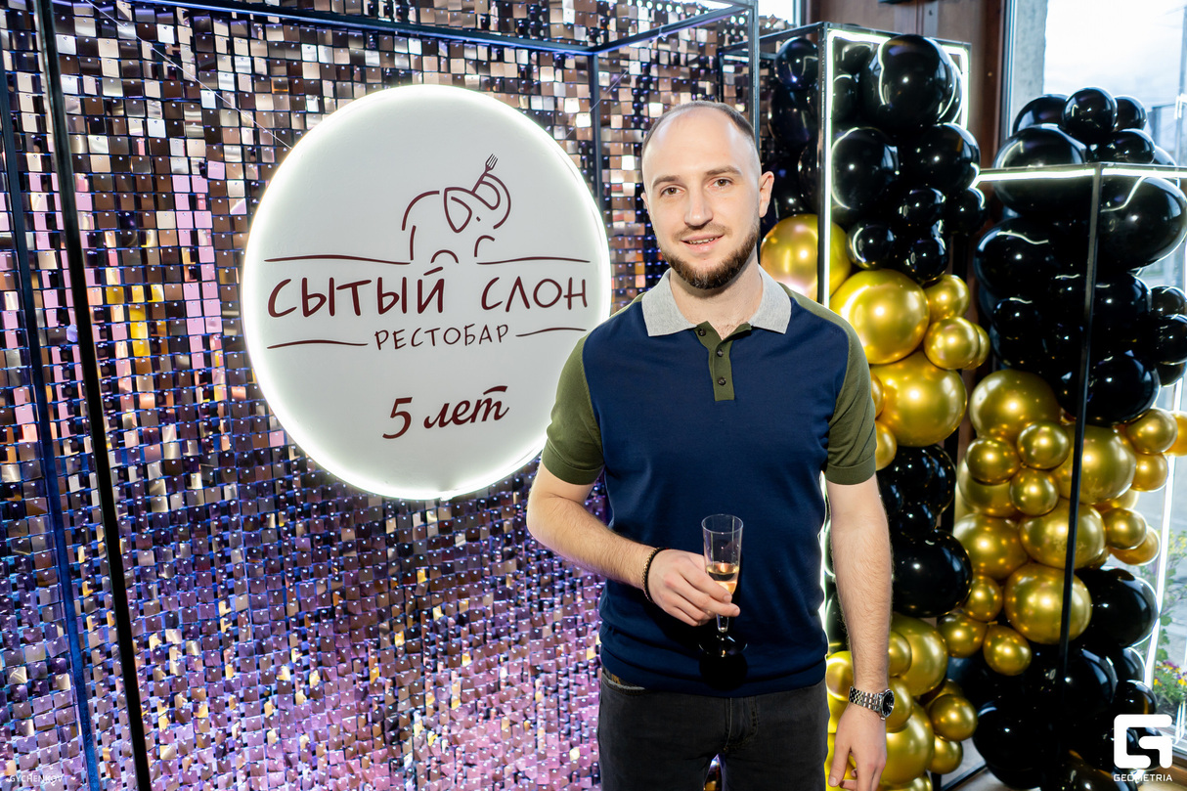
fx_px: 923
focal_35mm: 28
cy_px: 396
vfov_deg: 46.4
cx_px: 594
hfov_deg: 65.5
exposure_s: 1/125
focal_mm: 28
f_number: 2.5
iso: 800
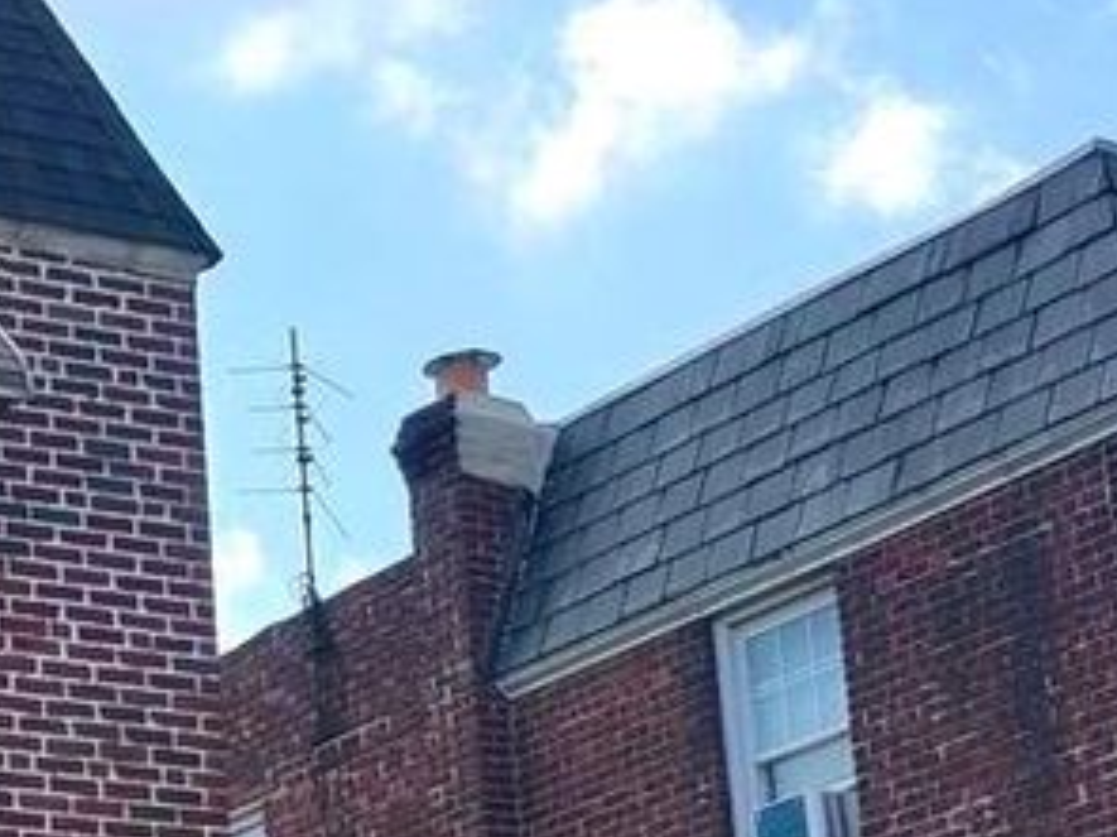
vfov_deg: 20.1
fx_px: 2258
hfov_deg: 25.6
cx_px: -127
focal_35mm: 70
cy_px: 917
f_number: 1.7
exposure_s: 1/358
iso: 100
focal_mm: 4.25
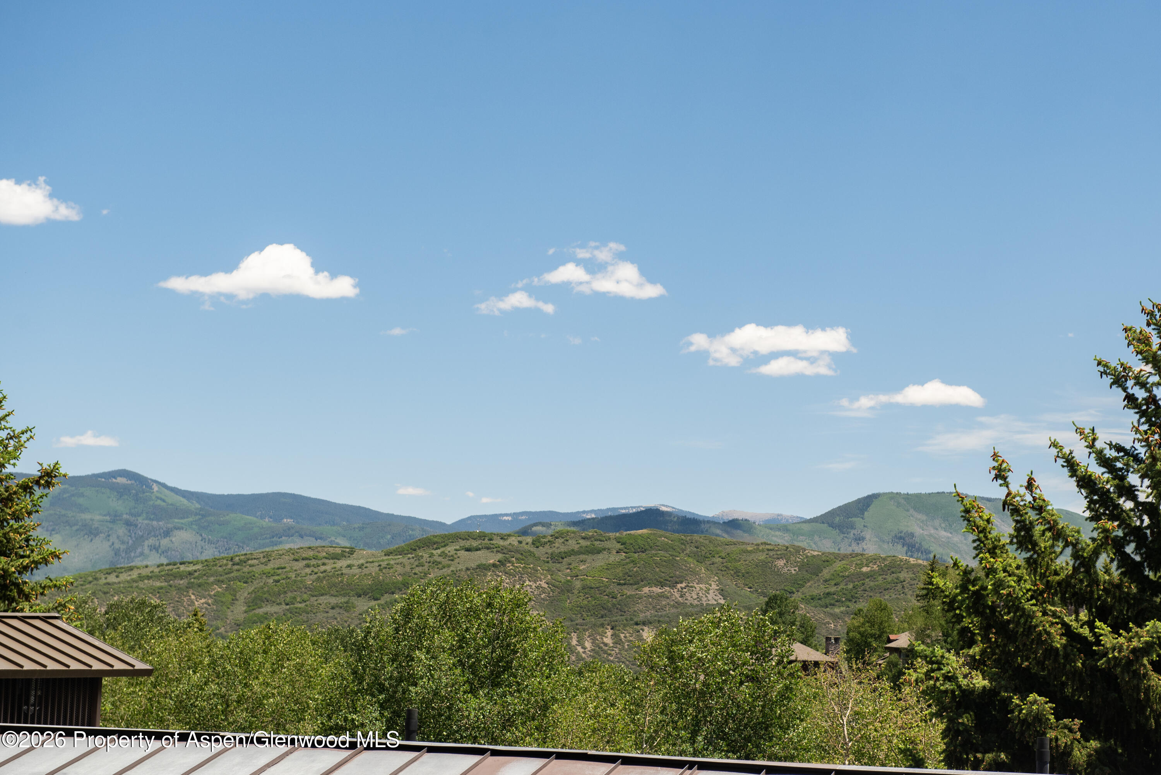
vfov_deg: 19.5
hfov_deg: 28.8
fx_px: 2258
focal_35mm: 70
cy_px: 388
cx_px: 580
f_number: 7.1
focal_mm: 70
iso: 320
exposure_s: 1/500
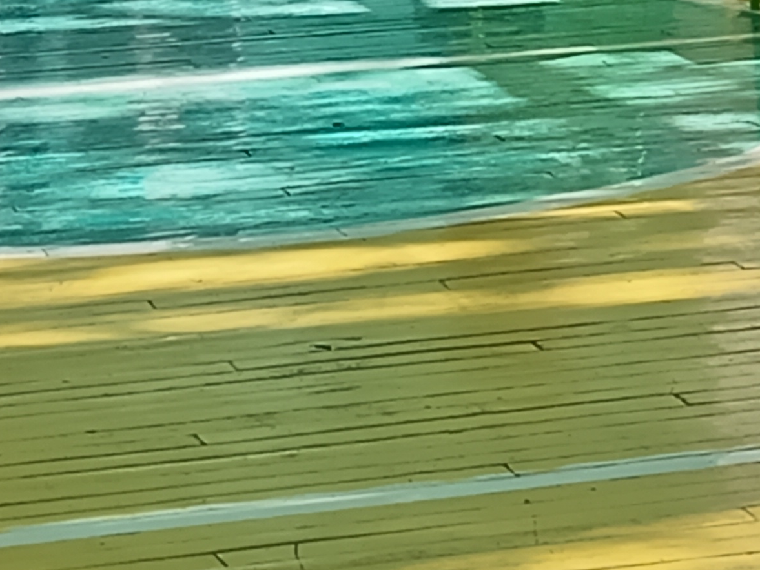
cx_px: 515
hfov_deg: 10.9
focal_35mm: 181
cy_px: -303
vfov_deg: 8.0
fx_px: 3974
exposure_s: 1/166
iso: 101
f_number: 1.8
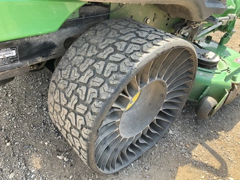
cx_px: 120
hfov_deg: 61.7
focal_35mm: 29
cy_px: 90
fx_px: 201
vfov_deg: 48.2
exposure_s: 1/176
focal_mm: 3
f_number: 1.8
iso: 25
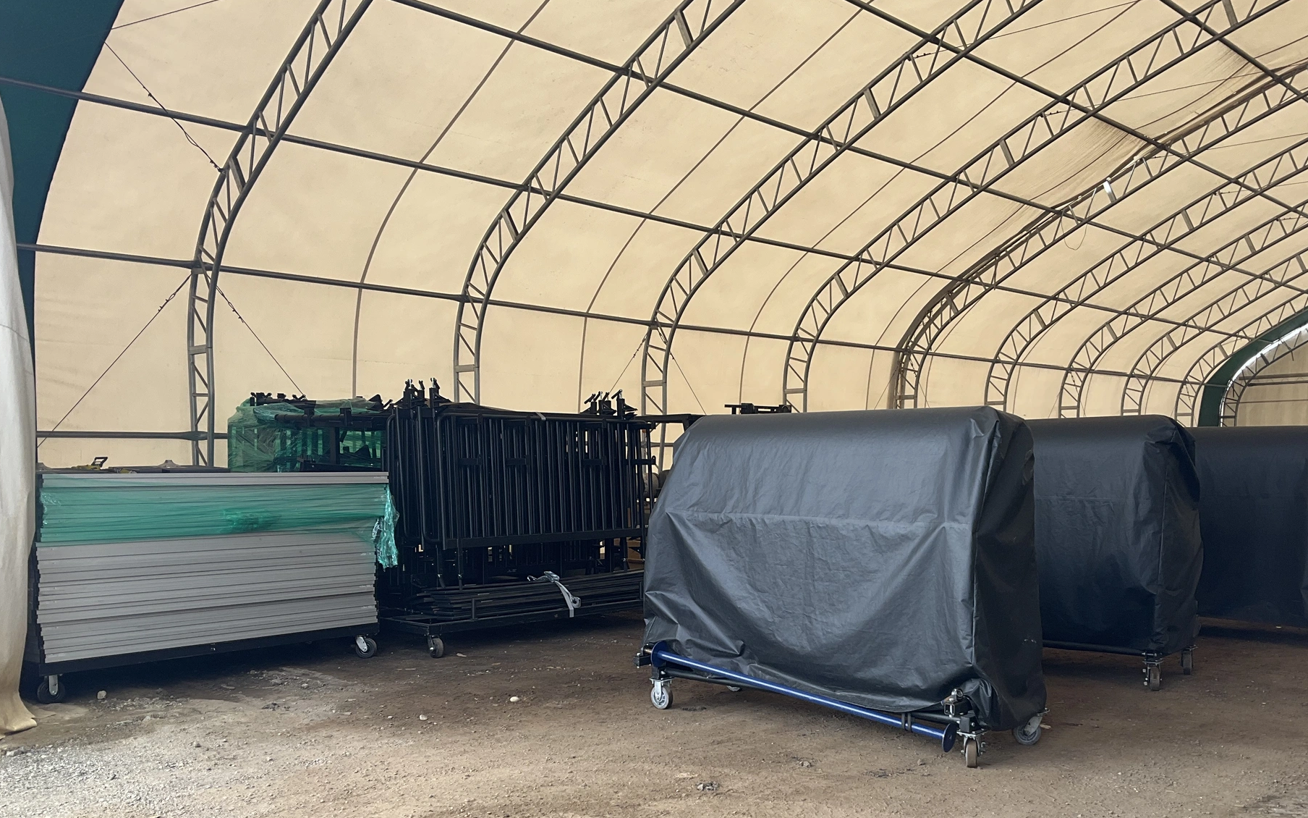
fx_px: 1212
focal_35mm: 34
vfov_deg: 36.9
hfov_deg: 56.7
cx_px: 695
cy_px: 539
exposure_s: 1/260
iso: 25
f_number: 1.8
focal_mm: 3
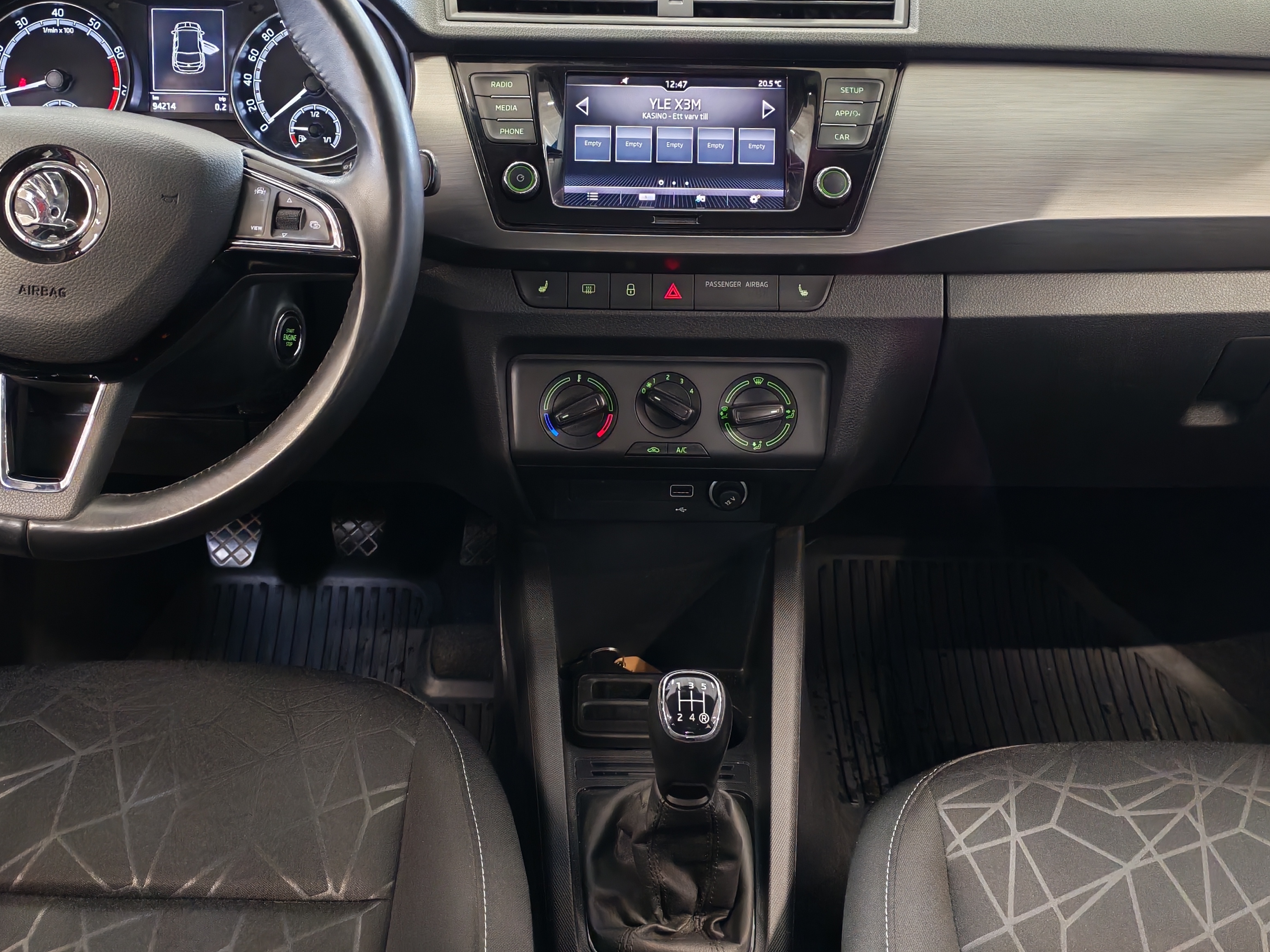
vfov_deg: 35.0
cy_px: 391
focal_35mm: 41
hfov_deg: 45.7
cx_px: 579
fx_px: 1504
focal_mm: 6.12
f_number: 1.9
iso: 753
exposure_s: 1/50
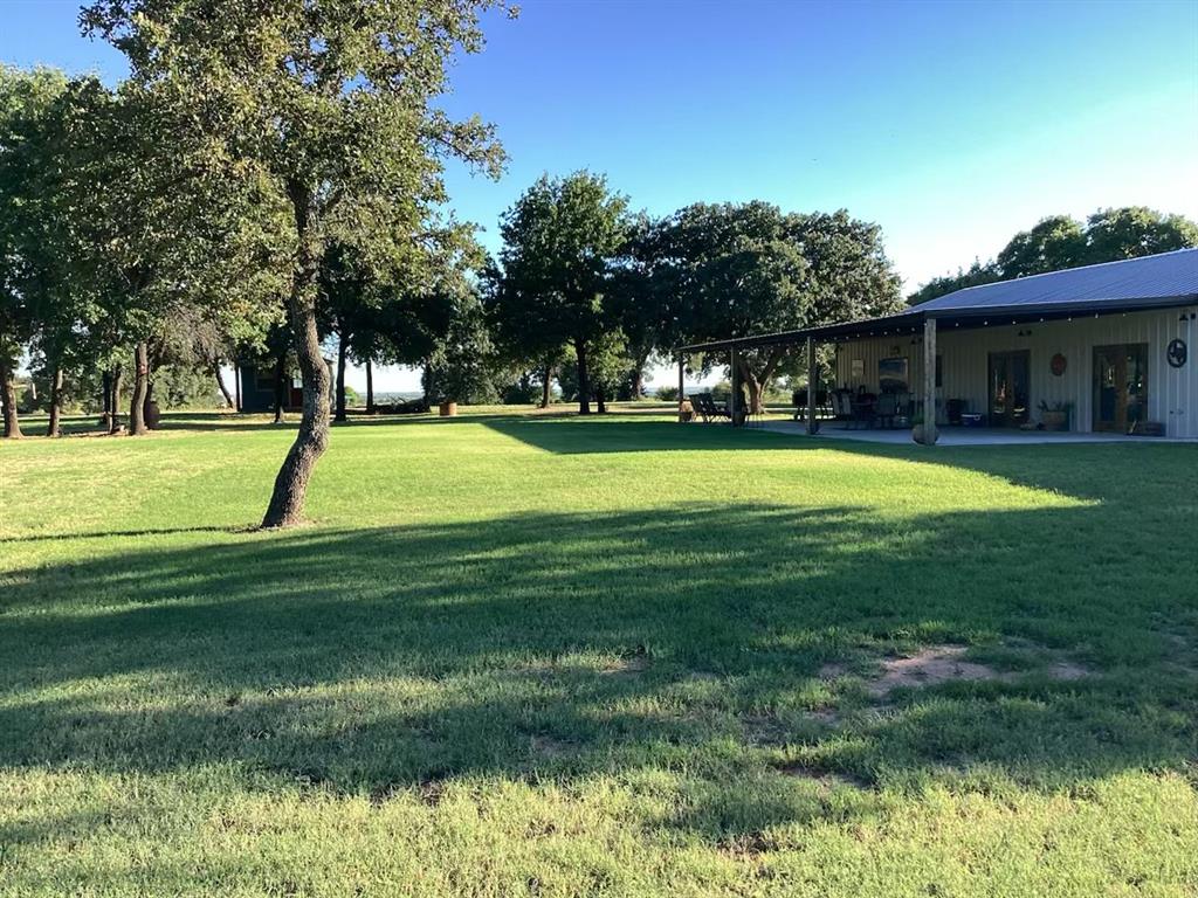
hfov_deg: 58.4
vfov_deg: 45.4
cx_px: 599
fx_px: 1073
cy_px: 449
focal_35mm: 31
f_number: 2.4
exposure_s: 1/395
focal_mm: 3.3
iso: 25
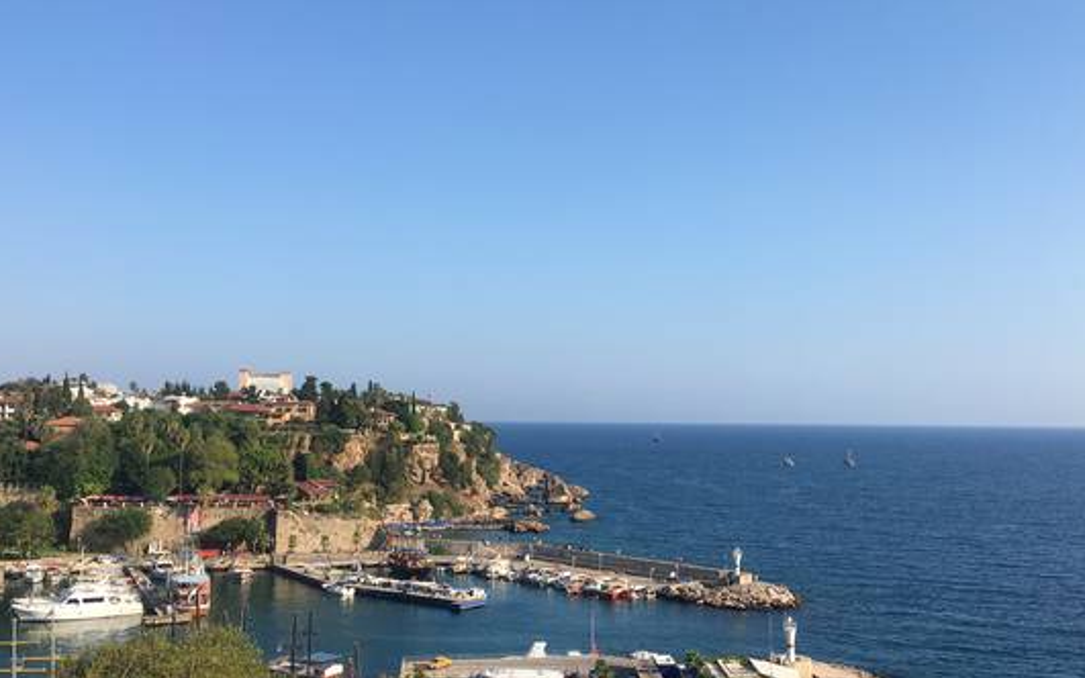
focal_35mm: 37
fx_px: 1094
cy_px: 388
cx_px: 549
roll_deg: -1.3
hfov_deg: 52.7
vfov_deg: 34.4
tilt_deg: +1.1
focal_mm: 4.15
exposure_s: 1/1183
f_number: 2.2
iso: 25
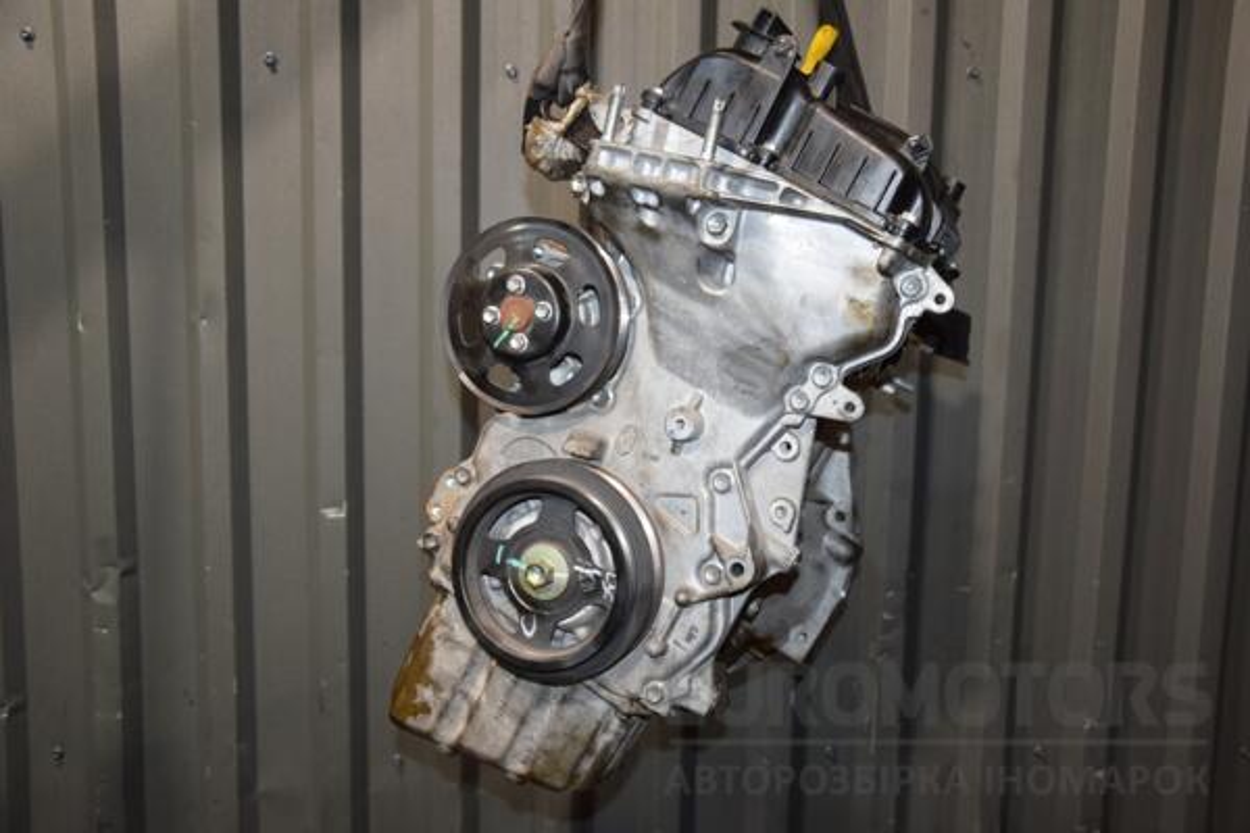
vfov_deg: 36.9
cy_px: 416
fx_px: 1250
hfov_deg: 53.1
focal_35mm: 36
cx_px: 625
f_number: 5
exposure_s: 1/60
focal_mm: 24
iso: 800
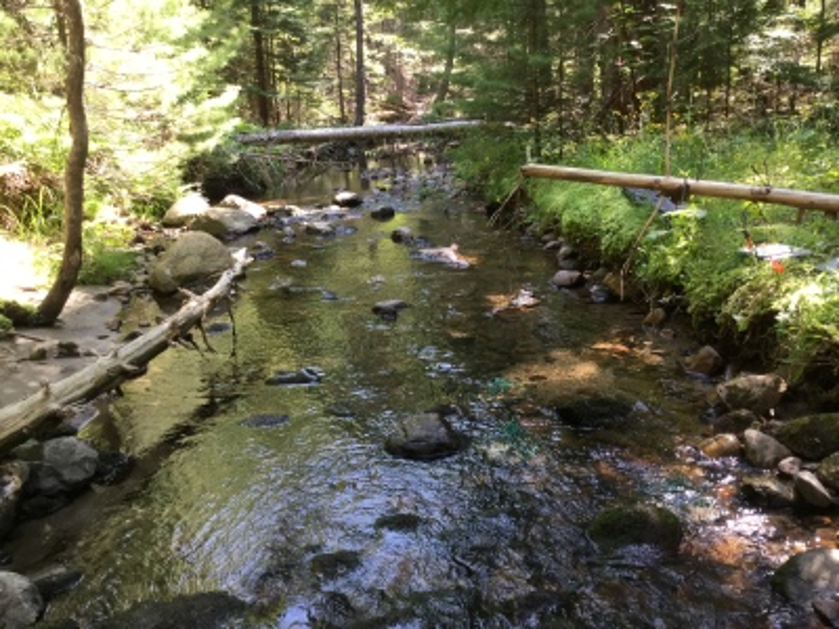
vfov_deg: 45.4
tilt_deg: -16.6
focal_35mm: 31
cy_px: 314
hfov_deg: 58.4
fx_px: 751
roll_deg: +2.9
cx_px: 420
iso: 32
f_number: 2.4
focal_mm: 3.3
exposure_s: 1/40
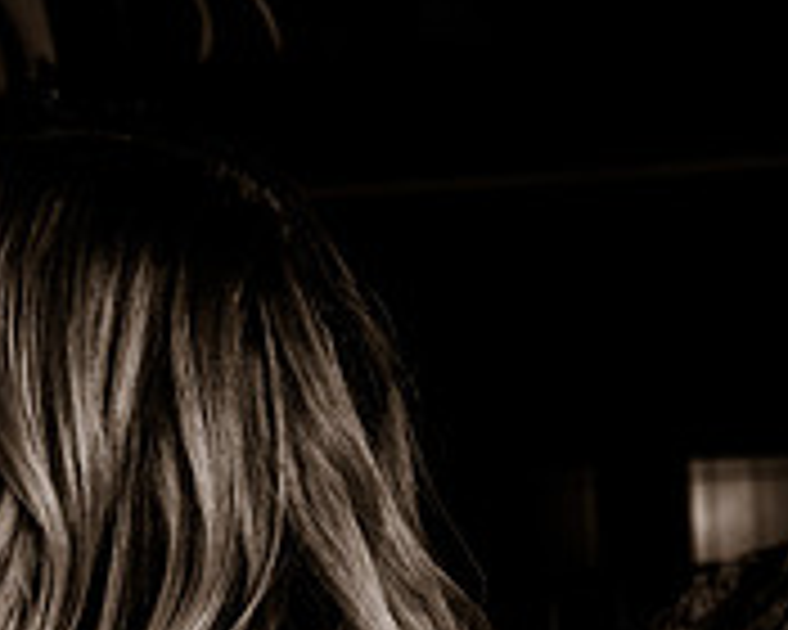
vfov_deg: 6.0
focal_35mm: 256
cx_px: -241
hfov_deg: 7.5
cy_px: 475
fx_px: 5970
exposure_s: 1/160
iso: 400
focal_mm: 70
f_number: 8
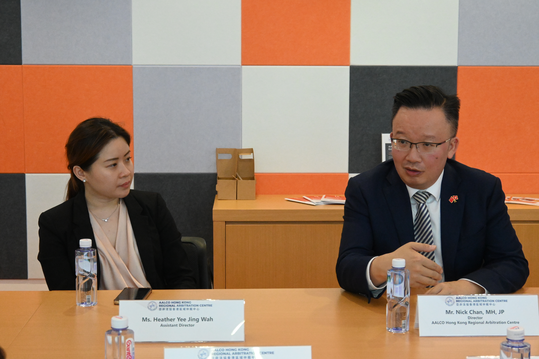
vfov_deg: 19.7
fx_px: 1033
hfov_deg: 29.2
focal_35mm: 69
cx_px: 270
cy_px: 180
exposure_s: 1/250
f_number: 7.1
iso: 6400
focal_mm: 46
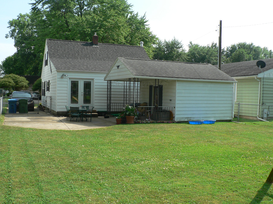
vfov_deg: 39.7
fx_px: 284
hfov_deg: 51.4
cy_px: 102
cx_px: 136
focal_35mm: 36
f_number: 4
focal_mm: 6
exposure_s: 1/320
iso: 80
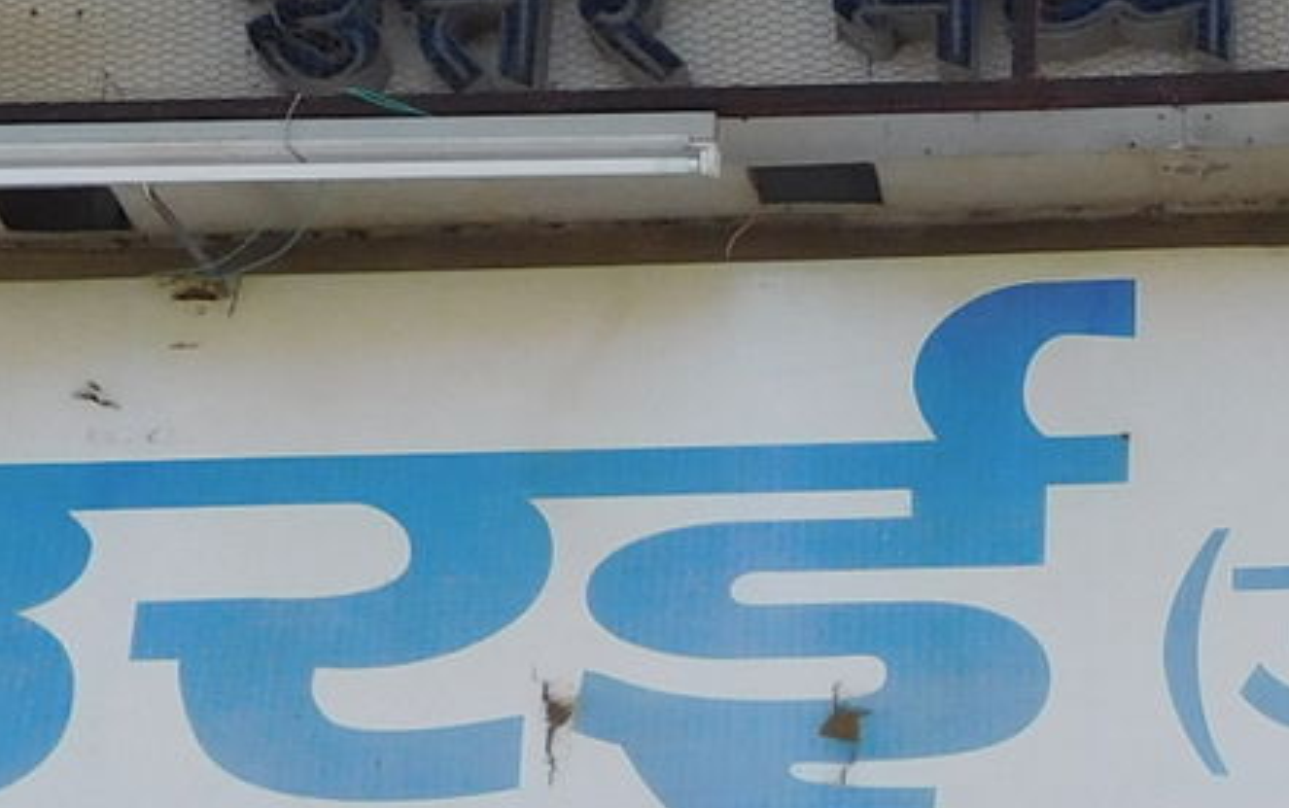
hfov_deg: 17.7
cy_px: 621
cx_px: 1295
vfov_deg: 11.4
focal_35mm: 115
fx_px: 4043
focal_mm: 4.5
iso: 125
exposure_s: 1/1000
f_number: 3.4
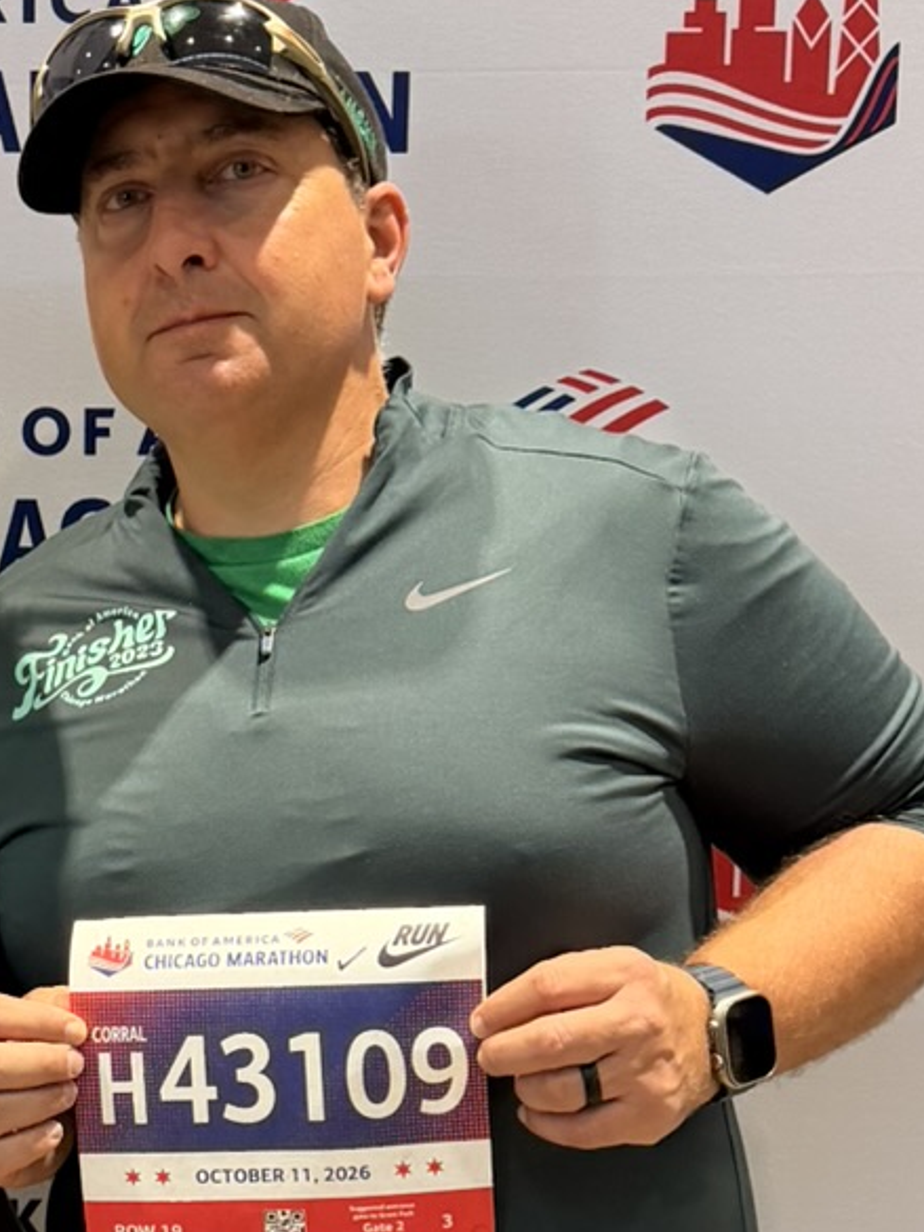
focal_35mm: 84
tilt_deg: -9.6
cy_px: 1034
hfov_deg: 17.3
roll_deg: +0.1
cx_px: 57
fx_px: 2989
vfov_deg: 22.9
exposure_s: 1/79
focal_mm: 6.76
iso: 200
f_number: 1.78
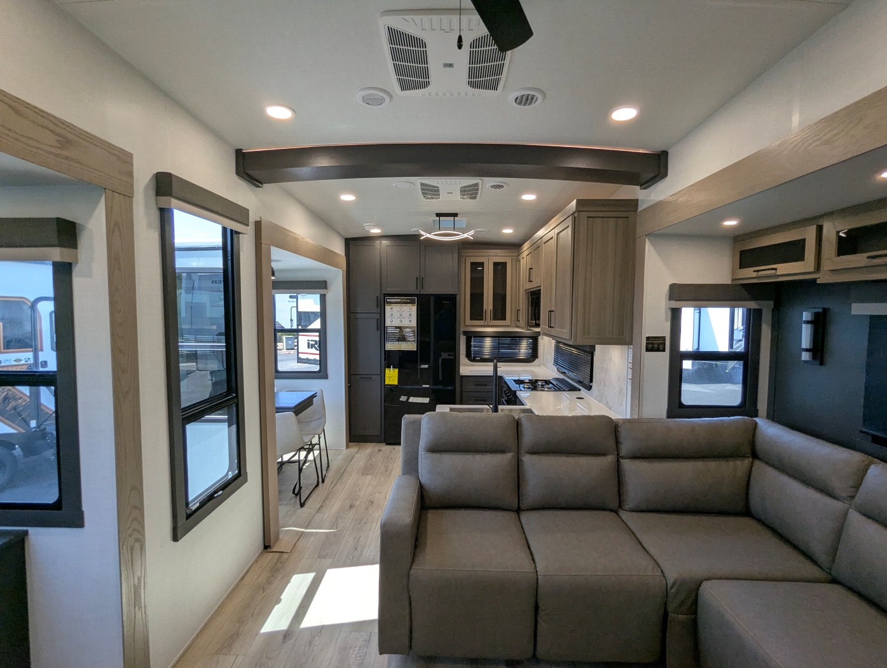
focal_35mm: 16
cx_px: 444
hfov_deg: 94.4
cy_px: 334
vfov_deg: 78.2
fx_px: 411
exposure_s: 1/179
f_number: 2.2
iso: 120
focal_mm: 2.35
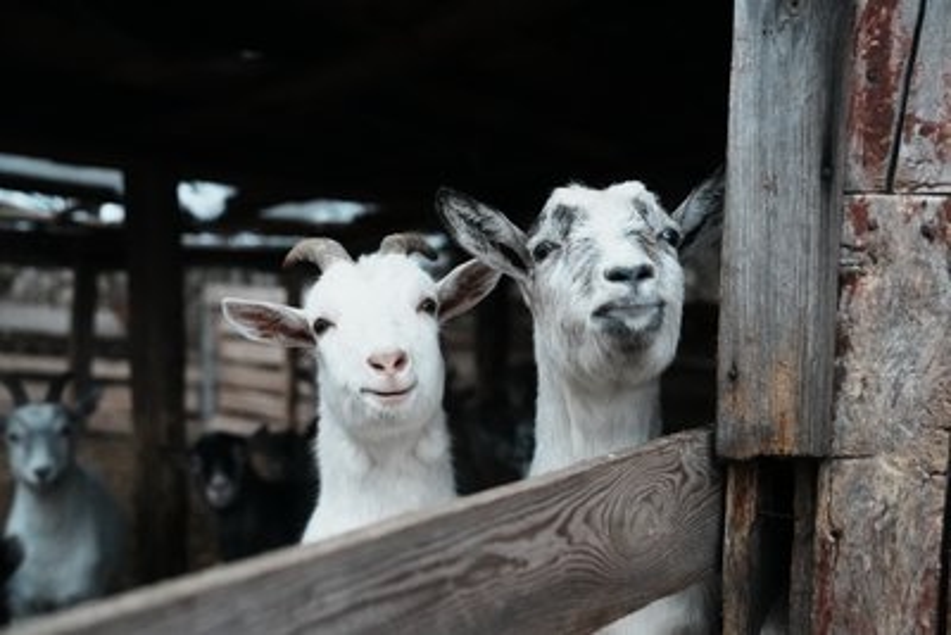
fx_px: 978
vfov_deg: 36.0
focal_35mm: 37
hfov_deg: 51.9
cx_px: 476
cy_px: 318
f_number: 3.2
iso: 16000
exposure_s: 1/640
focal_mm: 37
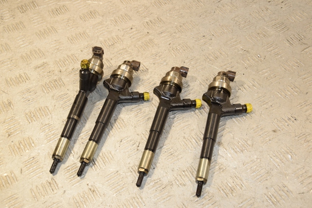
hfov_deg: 37.9
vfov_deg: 25.7
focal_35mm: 52
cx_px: 156
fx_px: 455
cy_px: 104
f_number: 7.1
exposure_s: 1/200
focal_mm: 35
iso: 800
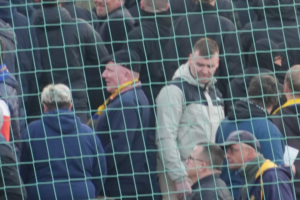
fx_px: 12691
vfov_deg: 0.9
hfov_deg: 1.4
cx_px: 280
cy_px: -56
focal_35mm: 1523
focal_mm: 300
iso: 1600
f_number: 6.3
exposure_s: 1/500
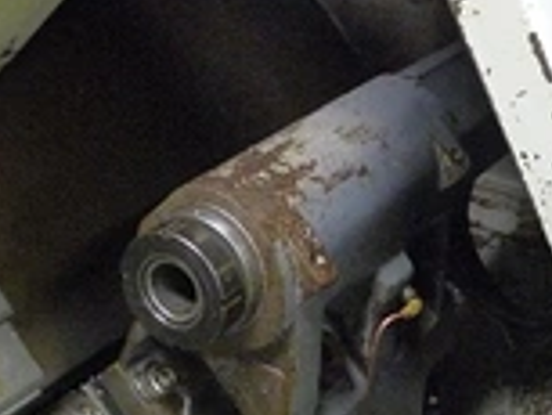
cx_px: 256
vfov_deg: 20.1
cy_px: 148
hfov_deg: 26.6
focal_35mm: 73
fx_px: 1165
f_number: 3.3
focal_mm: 4.7
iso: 800
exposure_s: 1/30
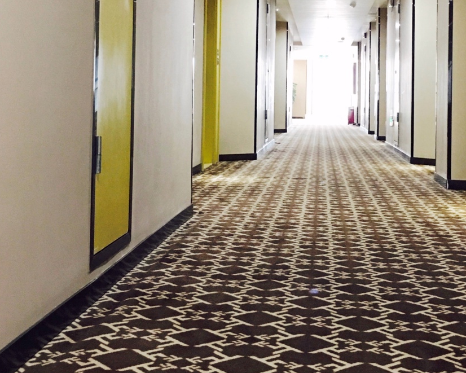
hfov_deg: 32.5
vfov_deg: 26.3
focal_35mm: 57
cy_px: 87
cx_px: 336
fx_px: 786
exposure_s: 1/8
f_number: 2.2
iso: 160
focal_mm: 4.15
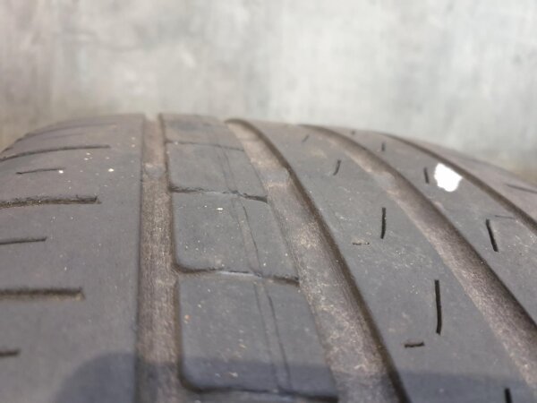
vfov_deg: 53.1
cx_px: 268
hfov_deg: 67.3
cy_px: 202
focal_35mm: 26
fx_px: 403
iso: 320
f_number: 1.5
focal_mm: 4.3
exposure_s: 1/20
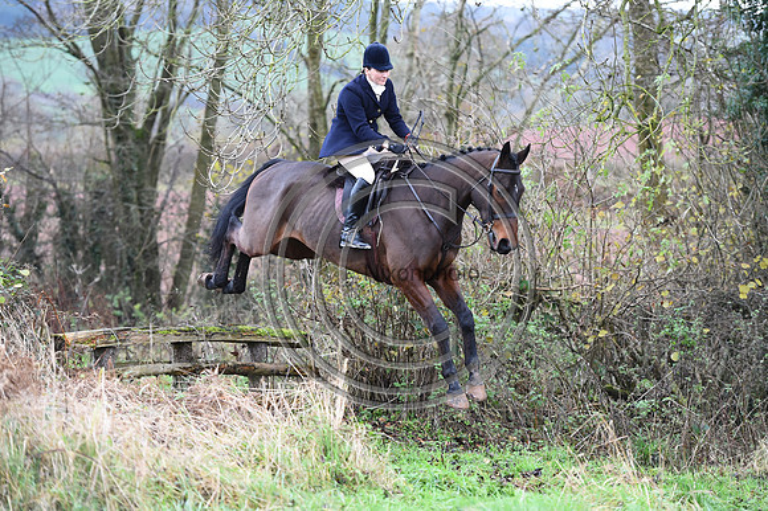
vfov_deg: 10.1
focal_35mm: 135
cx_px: 384
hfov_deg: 15.2
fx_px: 2878
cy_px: 256
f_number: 3.5
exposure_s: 1/1000
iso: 1800
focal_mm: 135
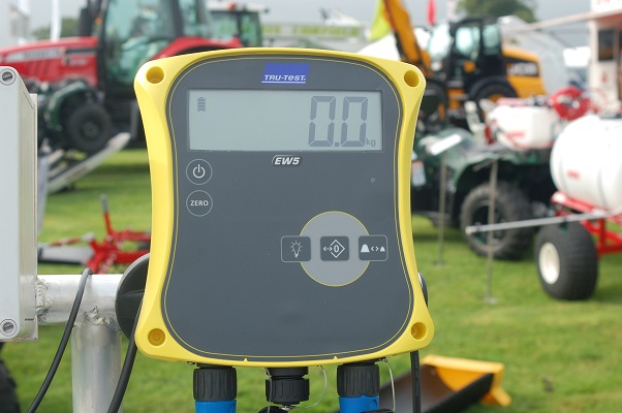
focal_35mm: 60
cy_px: 206
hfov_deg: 33.4
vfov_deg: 22.6
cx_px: 311
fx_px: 1036
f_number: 7.1
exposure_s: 1/200
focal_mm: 40
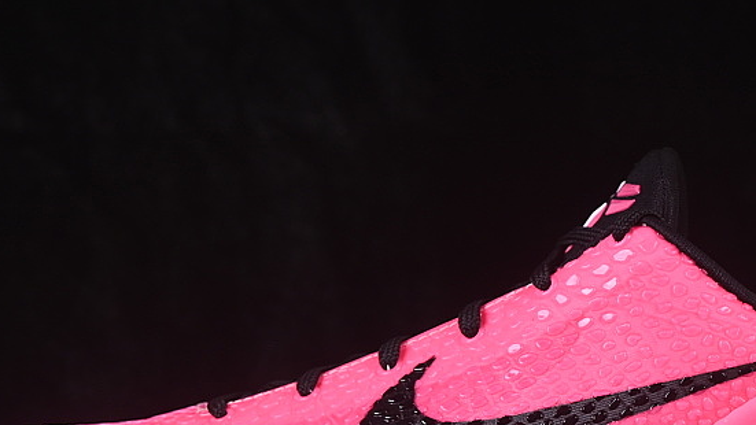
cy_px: 328
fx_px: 3087
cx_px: 482
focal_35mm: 154
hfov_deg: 13.9
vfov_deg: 7.9
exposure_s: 1/80
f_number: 8
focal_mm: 50
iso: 160
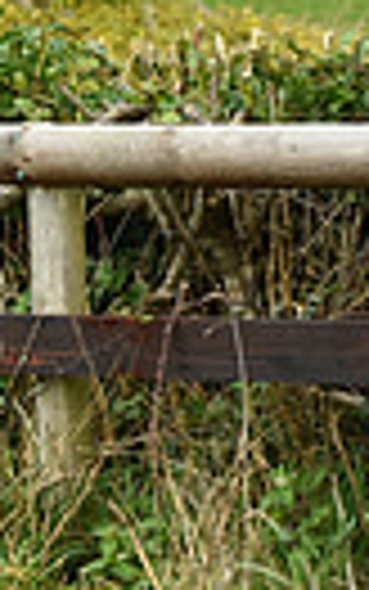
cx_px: -878
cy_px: -234
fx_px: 7410
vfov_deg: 4.5
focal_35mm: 461
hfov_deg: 2.8
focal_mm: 102
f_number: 5.6
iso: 2800
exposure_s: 1/1250
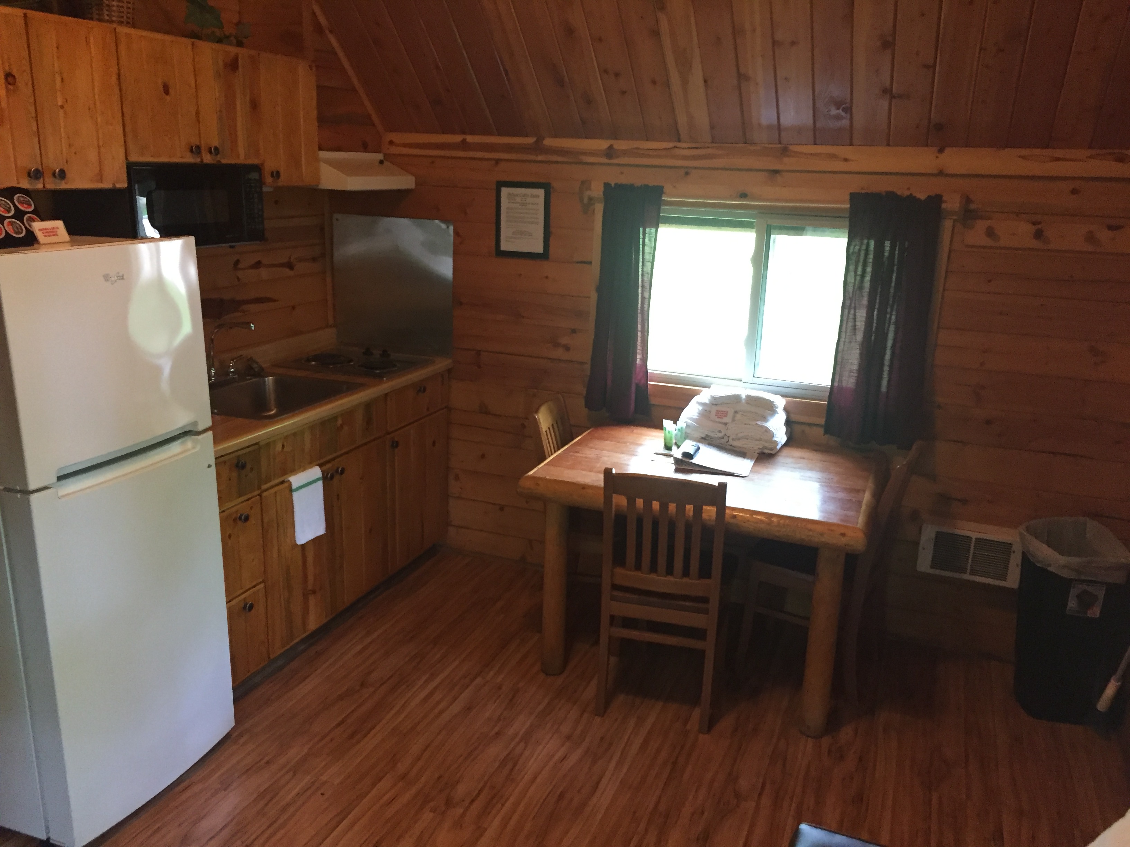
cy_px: 424
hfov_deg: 61.7
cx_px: 565
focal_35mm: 29
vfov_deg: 48.2
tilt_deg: -15.5
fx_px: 947
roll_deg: -1.8
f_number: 2.2
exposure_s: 1/30
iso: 250
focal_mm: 4.15
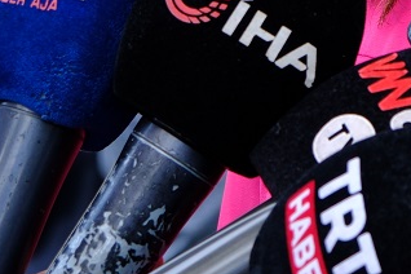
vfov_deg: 4.7
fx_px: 3288
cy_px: -240
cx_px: 542
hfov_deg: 7.1
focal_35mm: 288
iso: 400
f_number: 4.5
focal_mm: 44.7
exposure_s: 1/250
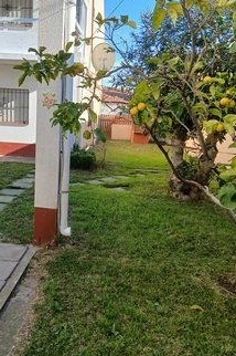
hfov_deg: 35.6
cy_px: 176
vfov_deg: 51.9
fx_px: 365
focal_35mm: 37
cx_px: 85
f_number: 1.8
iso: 20
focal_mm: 3.98
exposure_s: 1/148
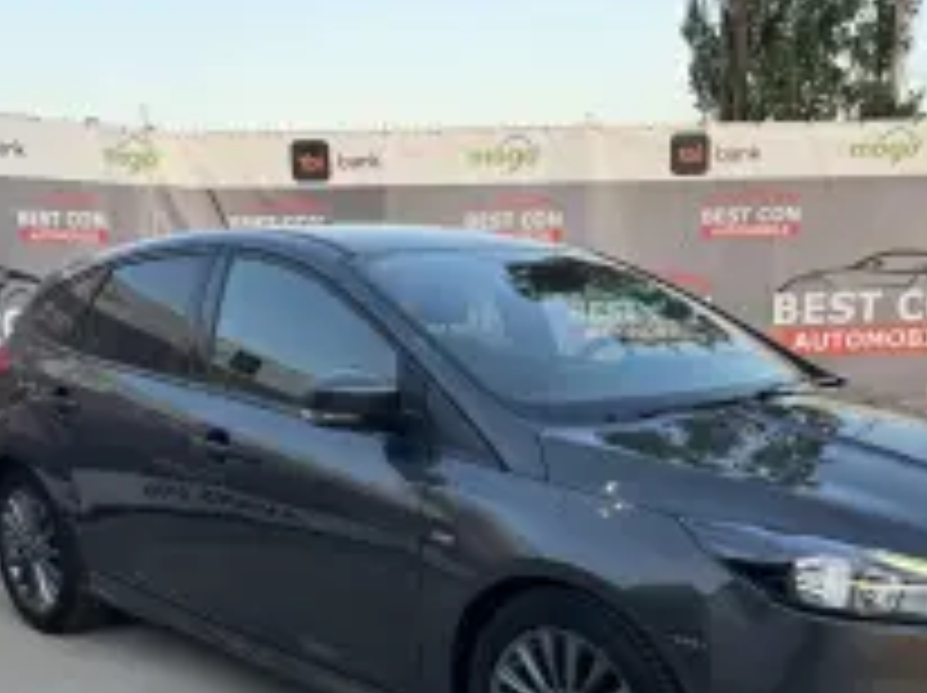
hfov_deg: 44.6
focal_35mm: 42
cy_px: 585
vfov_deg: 33.0
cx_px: 549
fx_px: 1123
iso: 64
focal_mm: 6.76
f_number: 1.78
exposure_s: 1/216
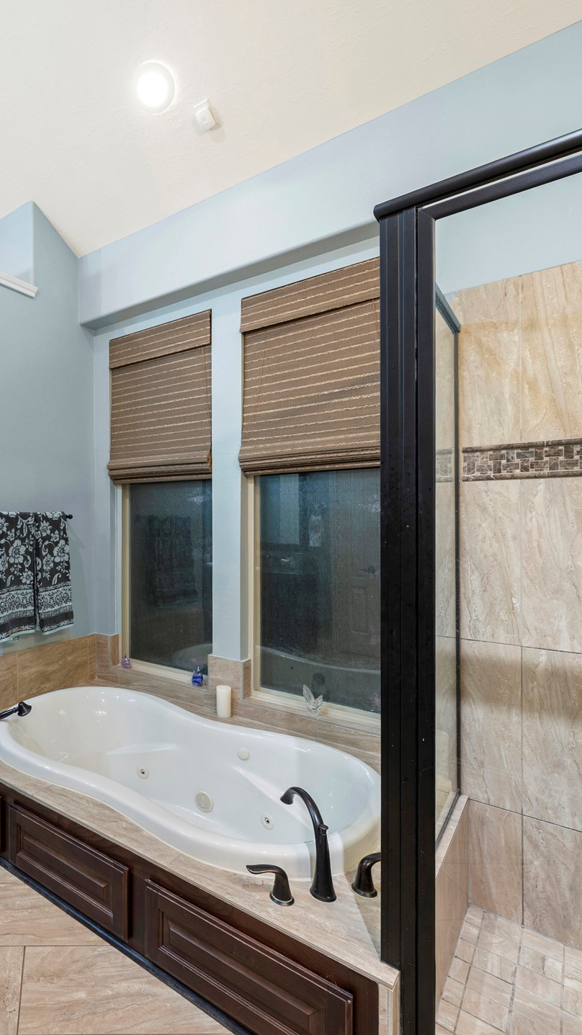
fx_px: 521
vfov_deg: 89.6
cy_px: 514
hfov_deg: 51.8
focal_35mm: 19
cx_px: 64
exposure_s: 2
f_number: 8
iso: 200
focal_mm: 12
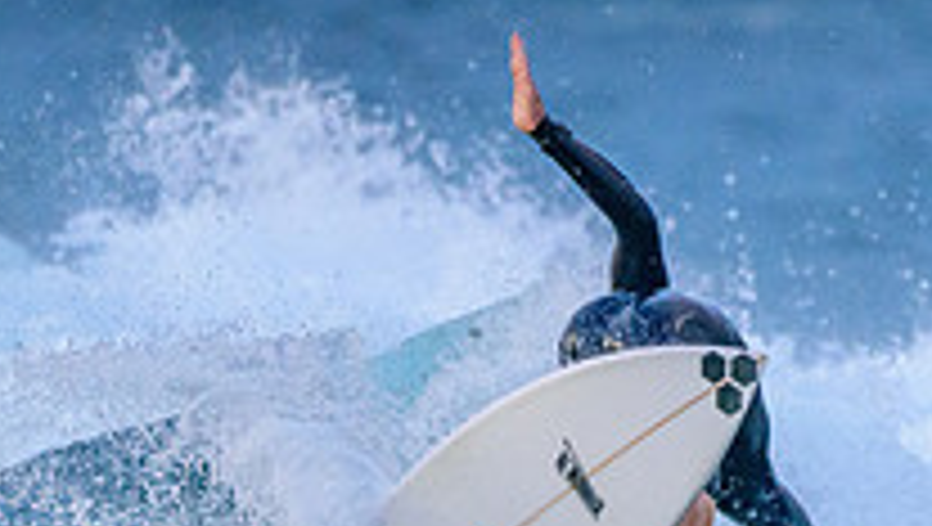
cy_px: 600
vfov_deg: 0.7
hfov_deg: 1.2
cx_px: 584
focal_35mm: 1796
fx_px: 44436
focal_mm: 500
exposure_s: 1/2000
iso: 1800
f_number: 5.6
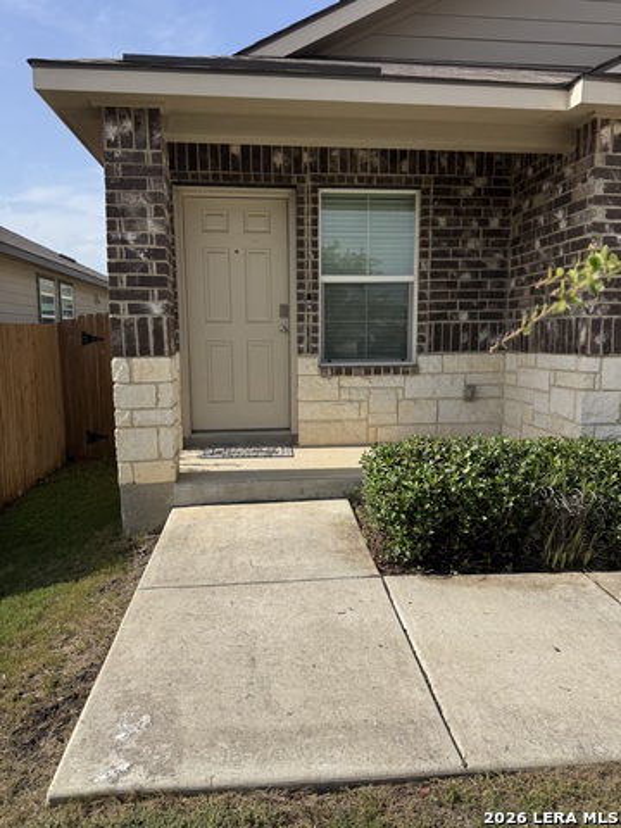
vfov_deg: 71.6
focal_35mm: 24
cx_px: 310
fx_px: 574
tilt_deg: -7.5
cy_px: 414
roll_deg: +0.4
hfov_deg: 56.8
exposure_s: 1/5348
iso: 80
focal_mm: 6.76
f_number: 1.78
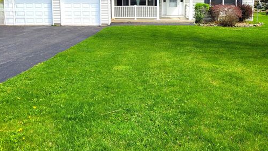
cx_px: 134
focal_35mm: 38
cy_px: 34
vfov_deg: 30.6
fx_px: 270
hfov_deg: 52.8
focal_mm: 5.4
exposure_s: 1/2635
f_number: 1.8
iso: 40
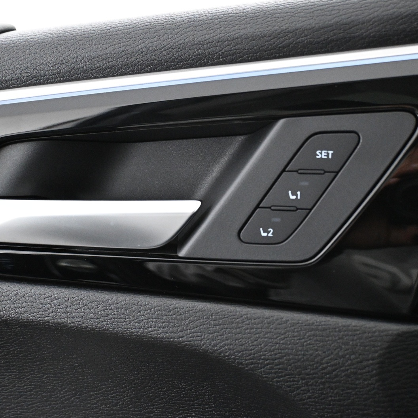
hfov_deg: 38.3
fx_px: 601
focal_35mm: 44
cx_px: 238
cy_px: 206
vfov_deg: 38.4
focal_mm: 22.5
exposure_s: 1/30
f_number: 4
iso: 4000
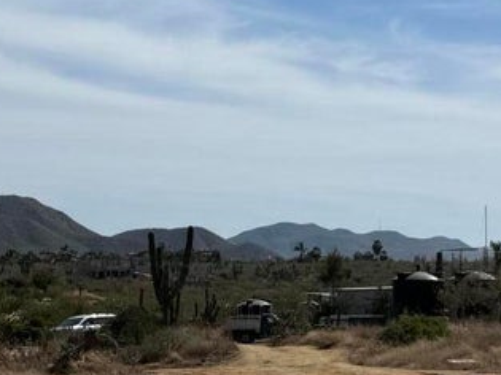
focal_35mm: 104
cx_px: 95
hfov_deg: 18.7
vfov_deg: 14.1
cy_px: 311
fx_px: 1505
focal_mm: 6.76
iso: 80
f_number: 1.78
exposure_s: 1/14286
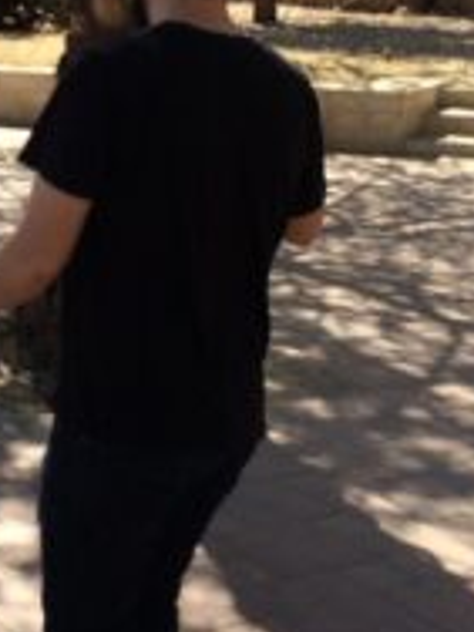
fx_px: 1552
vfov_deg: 22.8
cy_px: 153
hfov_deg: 16.9
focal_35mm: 85
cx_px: -24
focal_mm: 4.12
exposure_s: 1/1026
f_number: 2.2
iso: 40
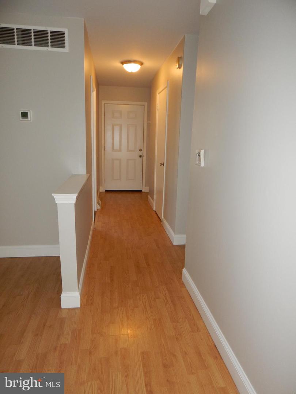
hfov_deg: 61.1
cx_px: 148
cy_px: 197
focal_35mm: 22
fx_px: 251
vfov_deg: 76.4
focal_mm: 4
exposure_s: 1/30
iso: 200
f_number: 3
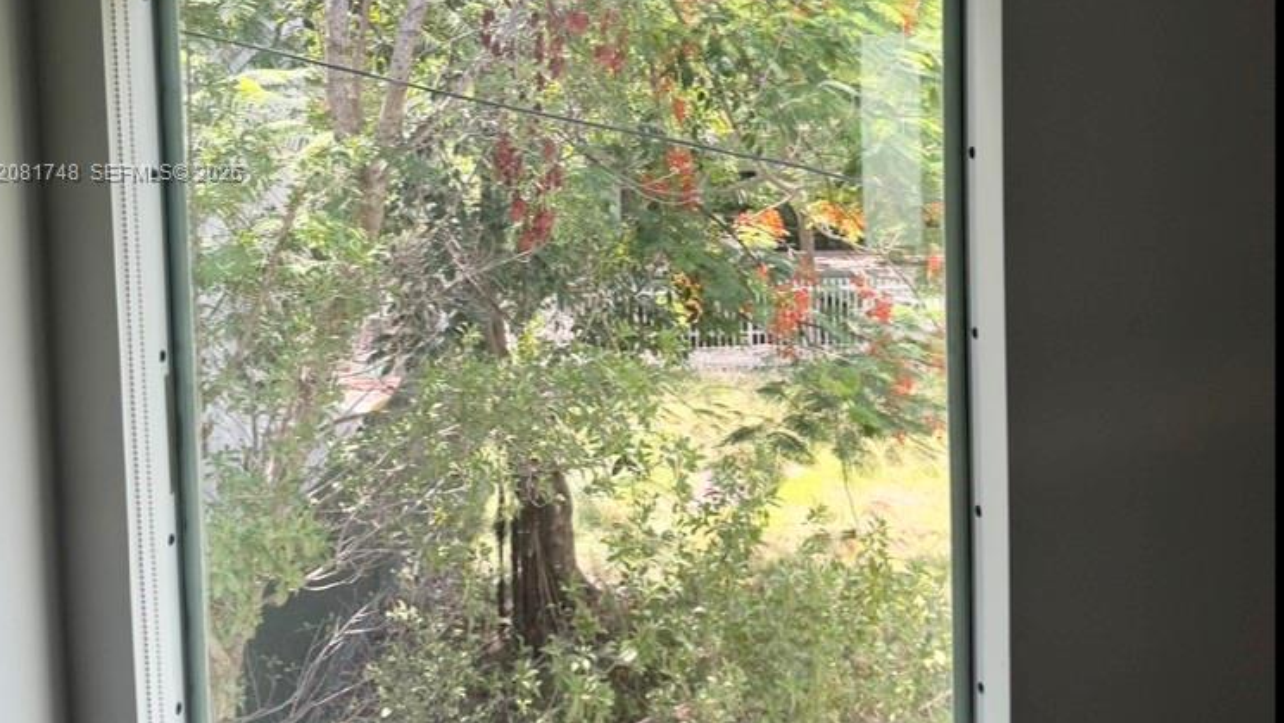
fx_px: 1226
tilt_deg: -3.2
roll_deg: +0.9
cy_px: 174
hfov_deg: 55.3
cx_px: 630
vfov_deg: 32.2
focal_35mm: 36
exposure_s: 1/276
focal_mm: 6.76
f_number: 1.78
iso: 64
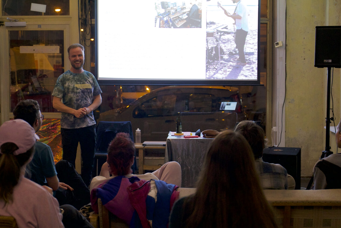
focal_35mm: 65
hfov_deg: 30.9
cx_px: 161
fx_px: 616
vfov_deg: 20.9
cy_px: 102
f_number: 2.8
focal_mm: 37
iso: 2500
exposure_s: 1/60
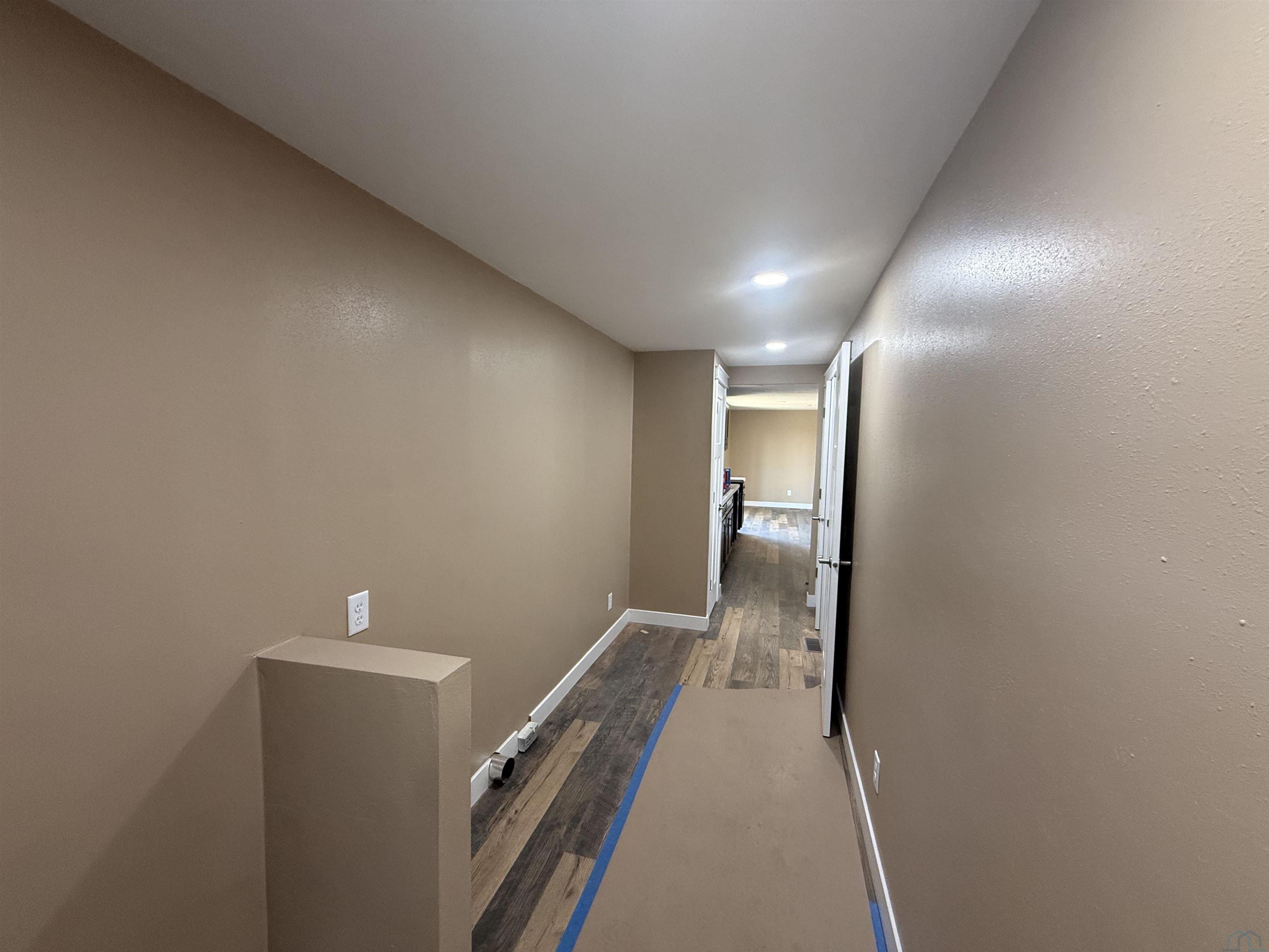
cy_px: 476
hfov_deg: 102.1
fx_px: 513
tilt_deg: -3.7
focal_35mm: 14
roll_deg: -0.8
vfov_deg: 85.7
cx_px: 634
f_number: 2.2
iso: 400
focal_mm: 2.22
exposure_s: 1/120
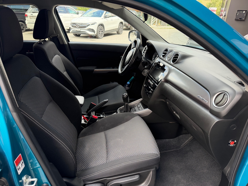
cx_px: 124
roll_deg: -1.8
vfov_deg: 56.8
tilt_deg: -25.2
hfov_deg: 71.6
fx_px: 172
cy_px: 93
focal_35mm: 24
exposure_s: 1/217
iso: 160
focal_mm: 6.76
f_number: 1.78
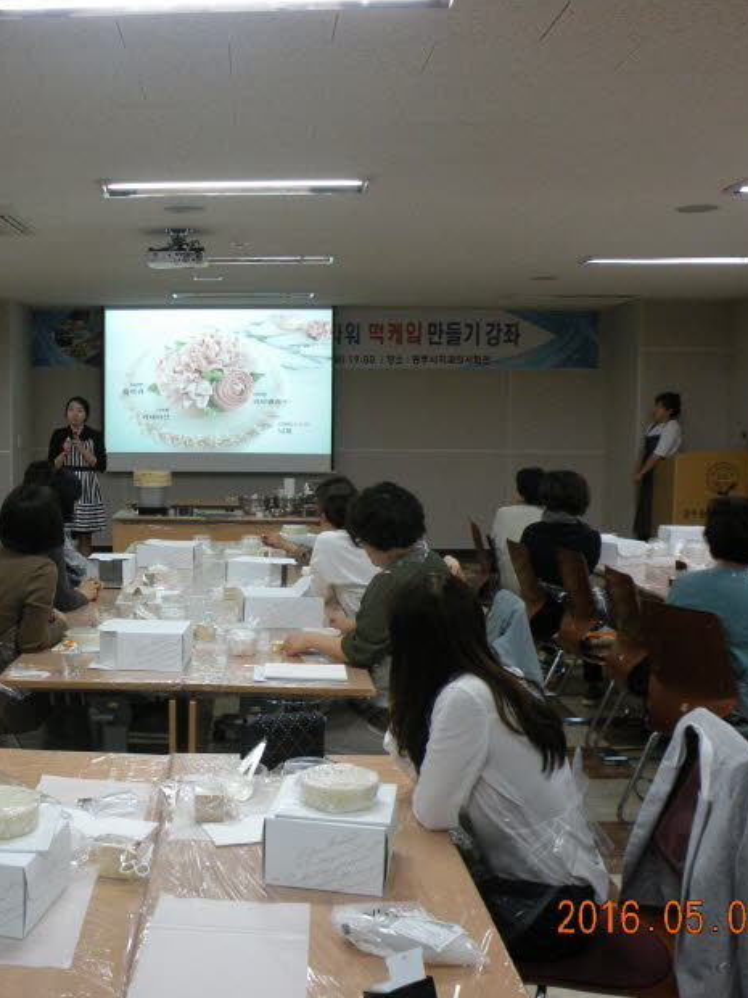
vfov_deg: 50.1
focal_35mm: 37
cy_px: 510
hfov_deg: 37.5
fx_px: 1066
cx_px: 166
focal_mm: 4.7
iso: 235
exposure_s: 1/59.8
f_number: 2.8
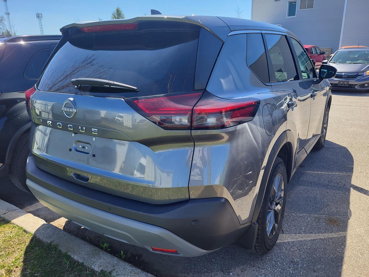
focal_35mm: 26
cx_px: 184
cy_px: 138
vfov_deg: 53.1
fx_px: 277
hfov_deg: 67.3
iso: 40
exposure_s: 1/1044
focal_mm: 5.4
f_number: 1.8
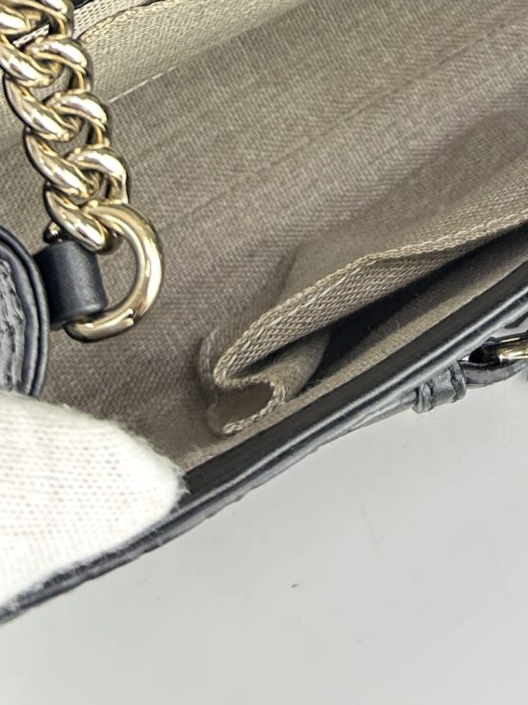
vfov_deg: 19.8
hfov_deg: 16.4
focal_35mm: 88
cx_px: 525
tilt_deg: -41.9
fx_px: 1790
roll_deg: +7.2
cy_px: -304
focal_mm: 5.7
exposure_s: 1/100
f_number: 1.5
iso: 80
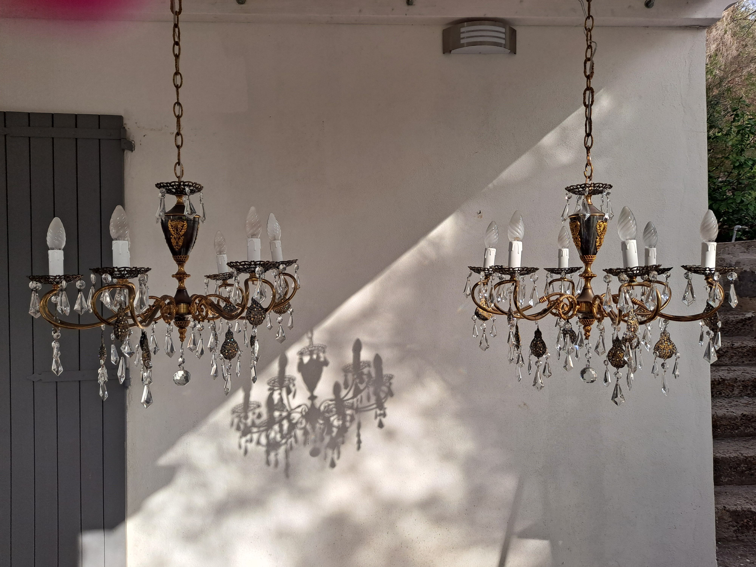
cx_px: 378
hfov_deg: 69.4
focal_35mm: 25
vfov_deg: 54.9
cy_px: 284
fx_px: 546
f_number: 2
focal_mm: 4.6
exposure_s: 1/538
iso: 32
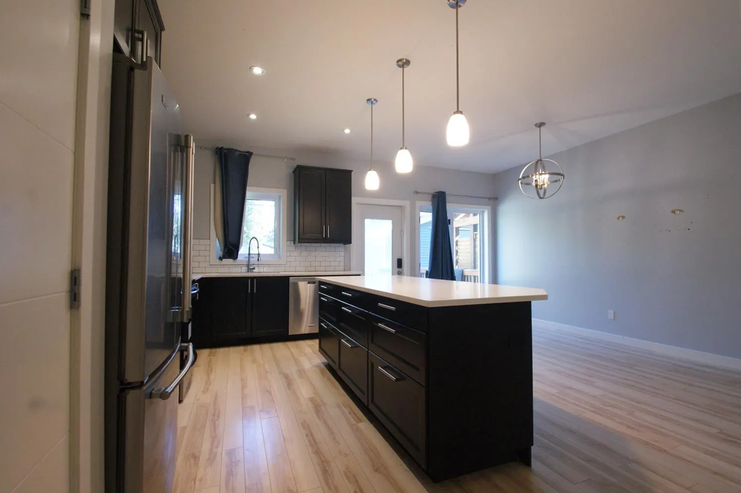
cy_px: 255
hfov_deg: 96.7
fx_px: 329
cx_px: 381
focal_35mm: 16
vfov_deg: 73.6
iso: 800
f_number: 6.3
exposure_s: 1/25
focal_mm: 10
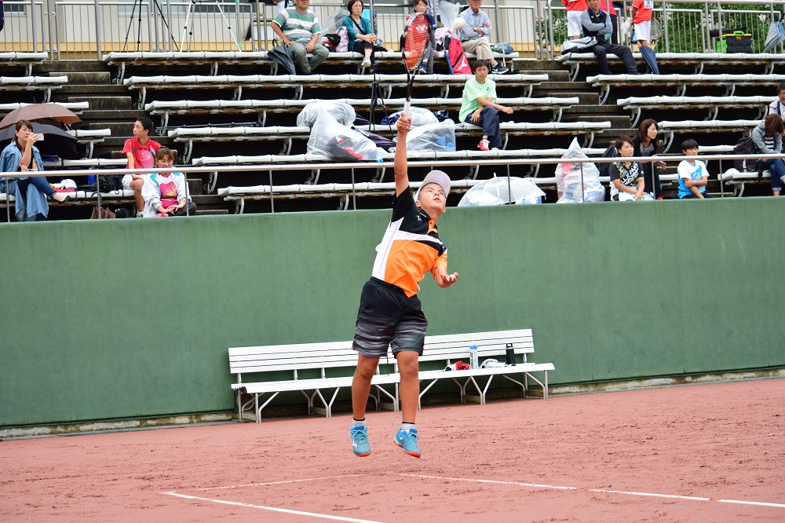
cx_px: 392
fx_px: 2027
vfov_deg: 14.7
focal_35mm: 93
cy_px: 262
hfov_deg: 21.9
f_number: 4.5
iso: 500
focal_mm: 62
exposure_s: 1/1250
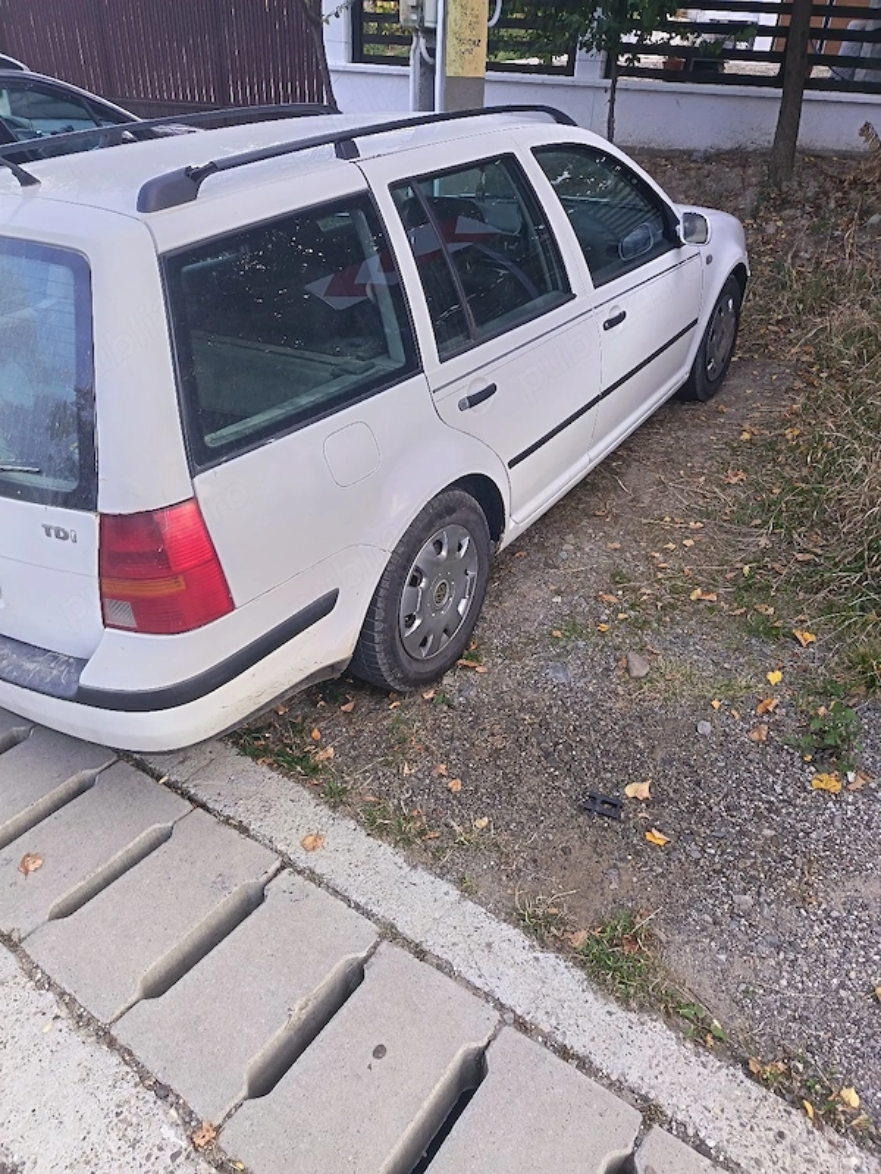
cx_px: 440
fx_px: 814
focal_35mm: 24
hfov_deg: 56.8
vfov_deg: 71.6
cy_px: 587
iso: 500
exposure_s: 1/100
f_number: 1.75
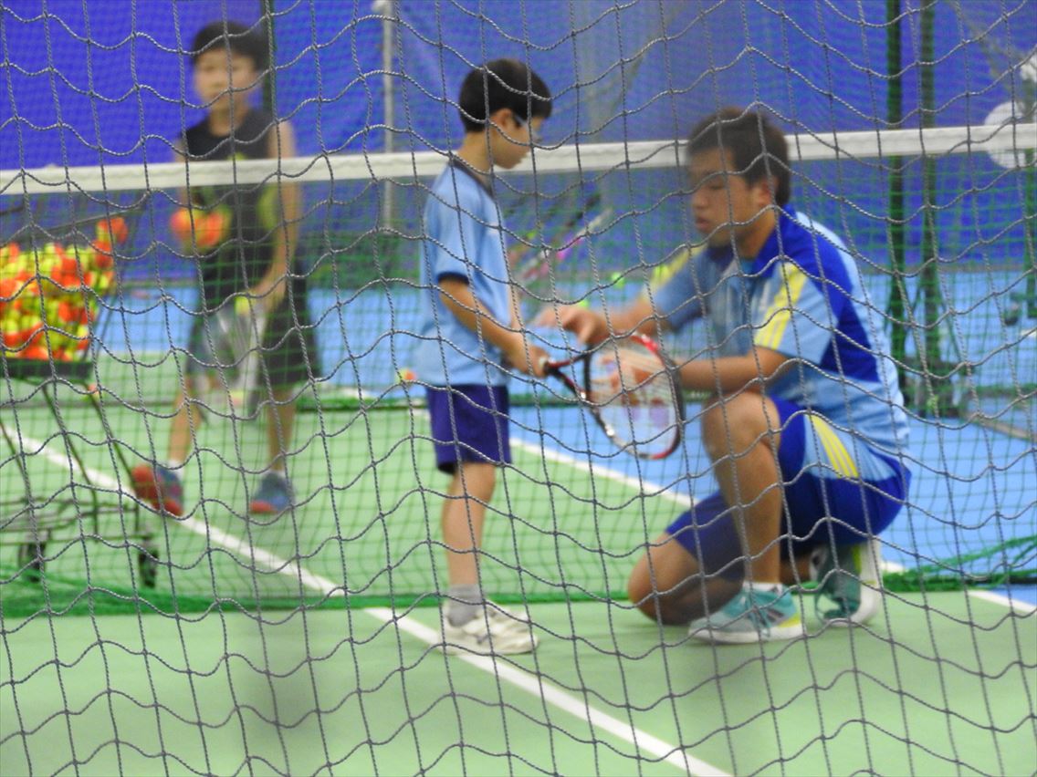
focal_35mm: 270
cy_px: 388
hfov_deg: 7.3
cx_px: 518
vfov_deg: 5.5
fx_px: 8088
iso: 800
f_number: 5.5
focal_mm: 48.4
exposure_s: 1/25
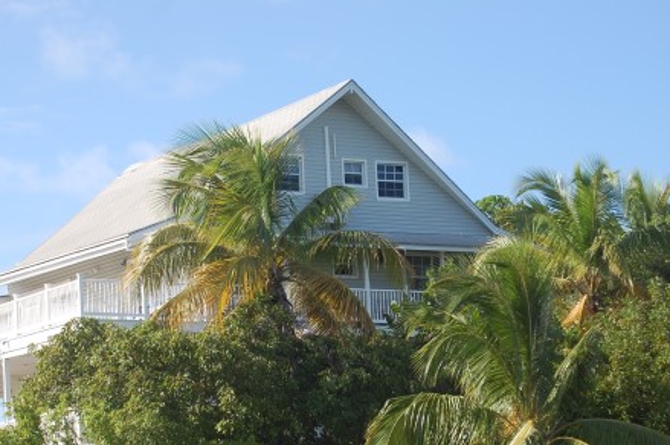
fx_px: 2526
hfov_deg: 15.1
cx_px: 276
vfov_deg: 10.1
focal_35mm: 136
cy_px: 323
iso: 200
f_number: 5.6
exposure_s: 1/500
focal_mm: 55
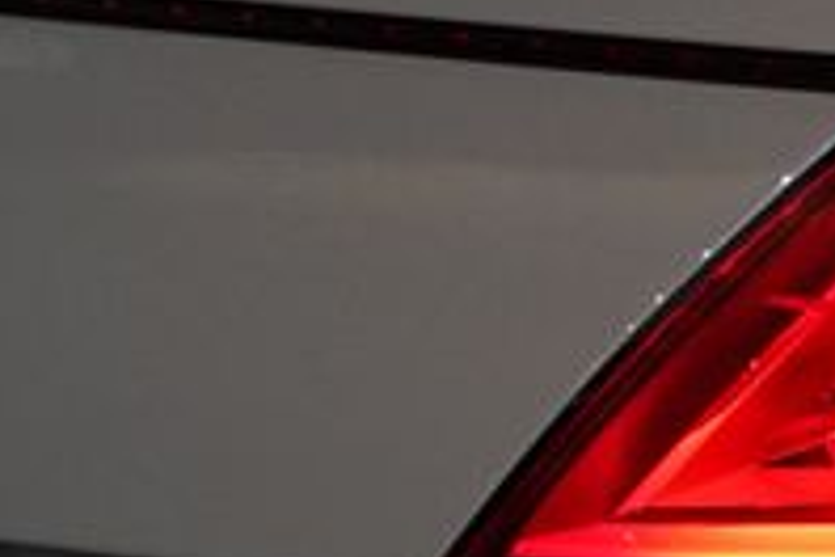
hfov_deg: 5.6
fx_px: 8396
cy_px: 205
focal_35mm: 362
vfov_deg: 3.8
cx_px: 1278
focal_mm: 70
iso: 3200
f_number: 5.6
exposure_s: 1/160
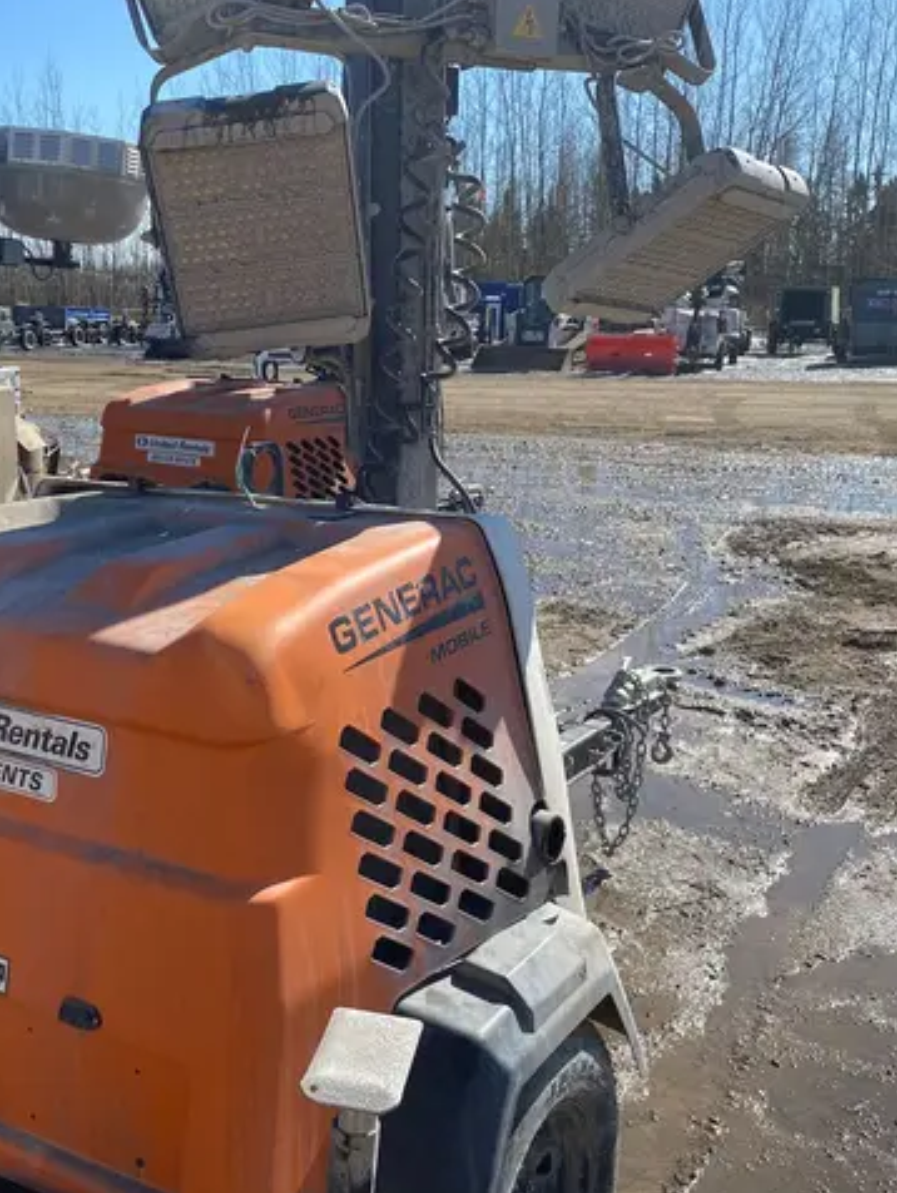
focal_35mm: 40
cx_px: 333
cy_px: 563
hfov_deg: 35.8
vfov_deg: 46.7
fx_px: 1380
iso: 32
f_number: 1.8
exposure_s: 1/2358
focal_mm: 4.25
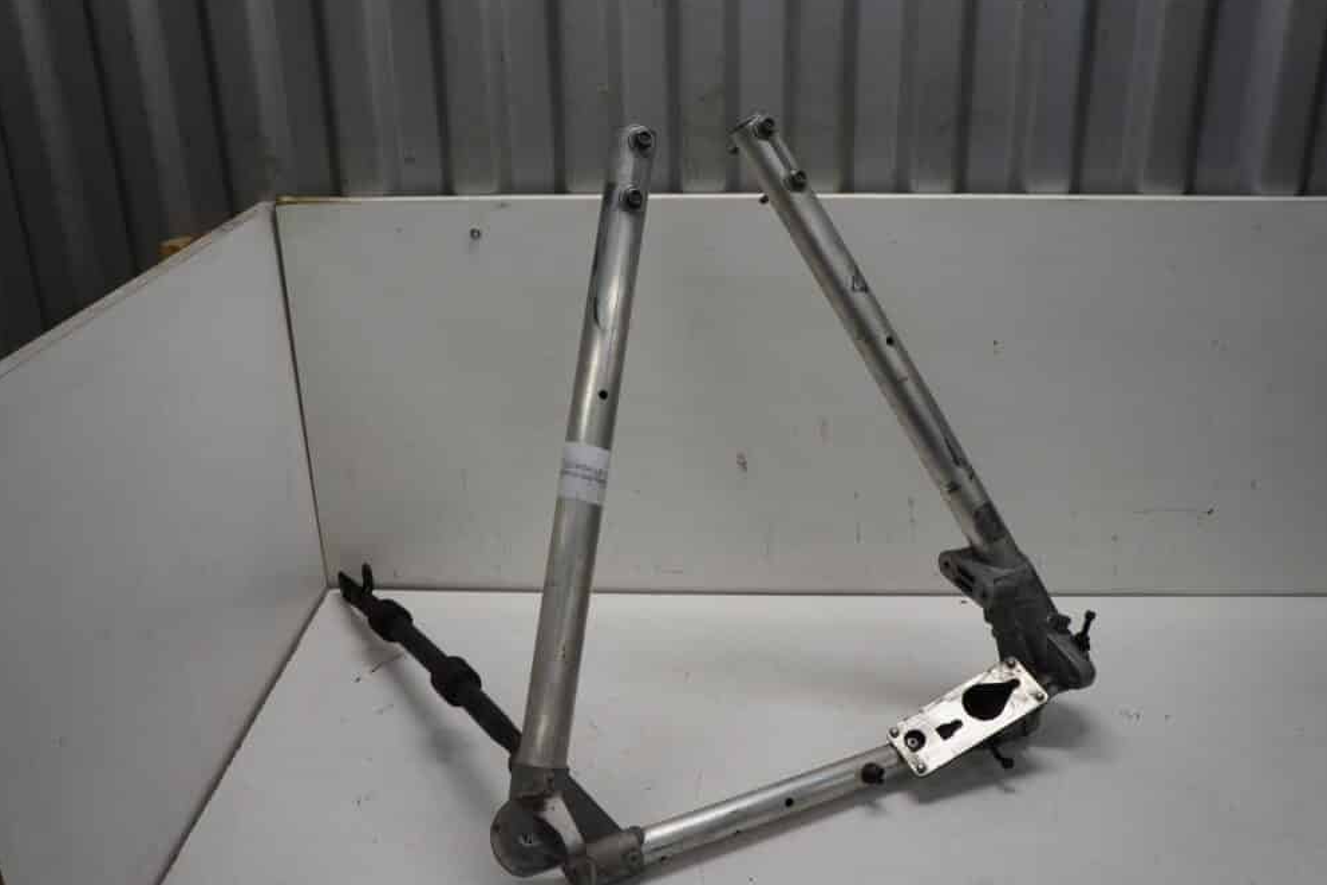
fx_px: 1143
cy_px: 455
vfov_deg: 42.3
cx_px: 683
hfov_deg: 60.3
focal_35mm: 31
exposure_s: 1/60
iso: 160
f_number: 5.6
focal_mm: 20
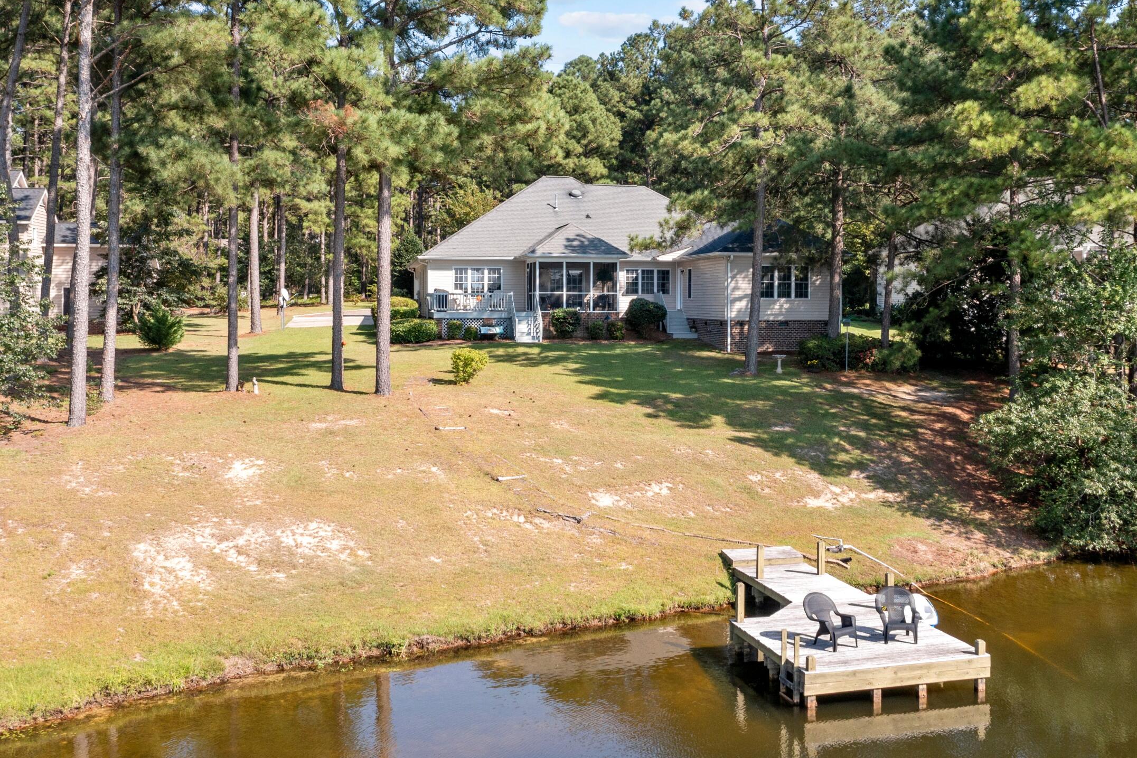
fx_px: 1232
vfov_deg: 34.1
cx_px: 682
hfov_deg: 49.3
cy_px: 314
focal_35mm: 39
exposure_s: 1/320
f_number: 5
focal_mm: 10.26
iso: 100
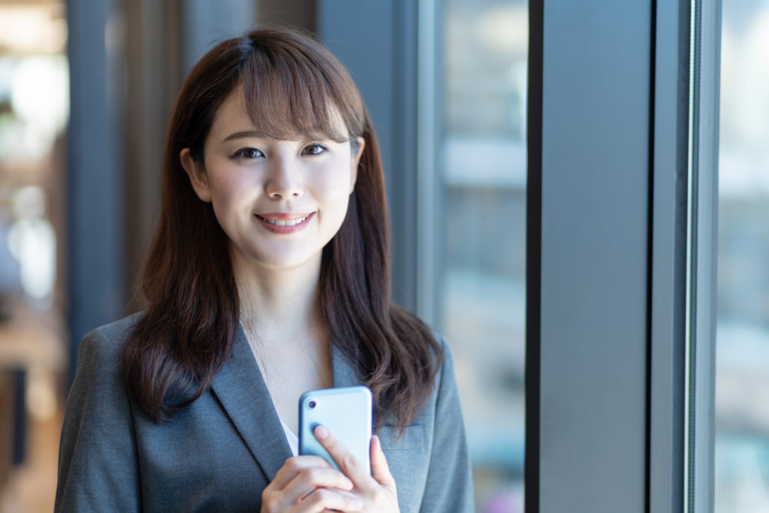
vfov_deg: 16.1
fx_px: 1816
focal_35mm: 85
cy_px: 256
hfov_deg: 23.9
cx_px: 384
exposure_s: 1/160
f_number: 1.8
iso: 100
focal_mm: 85
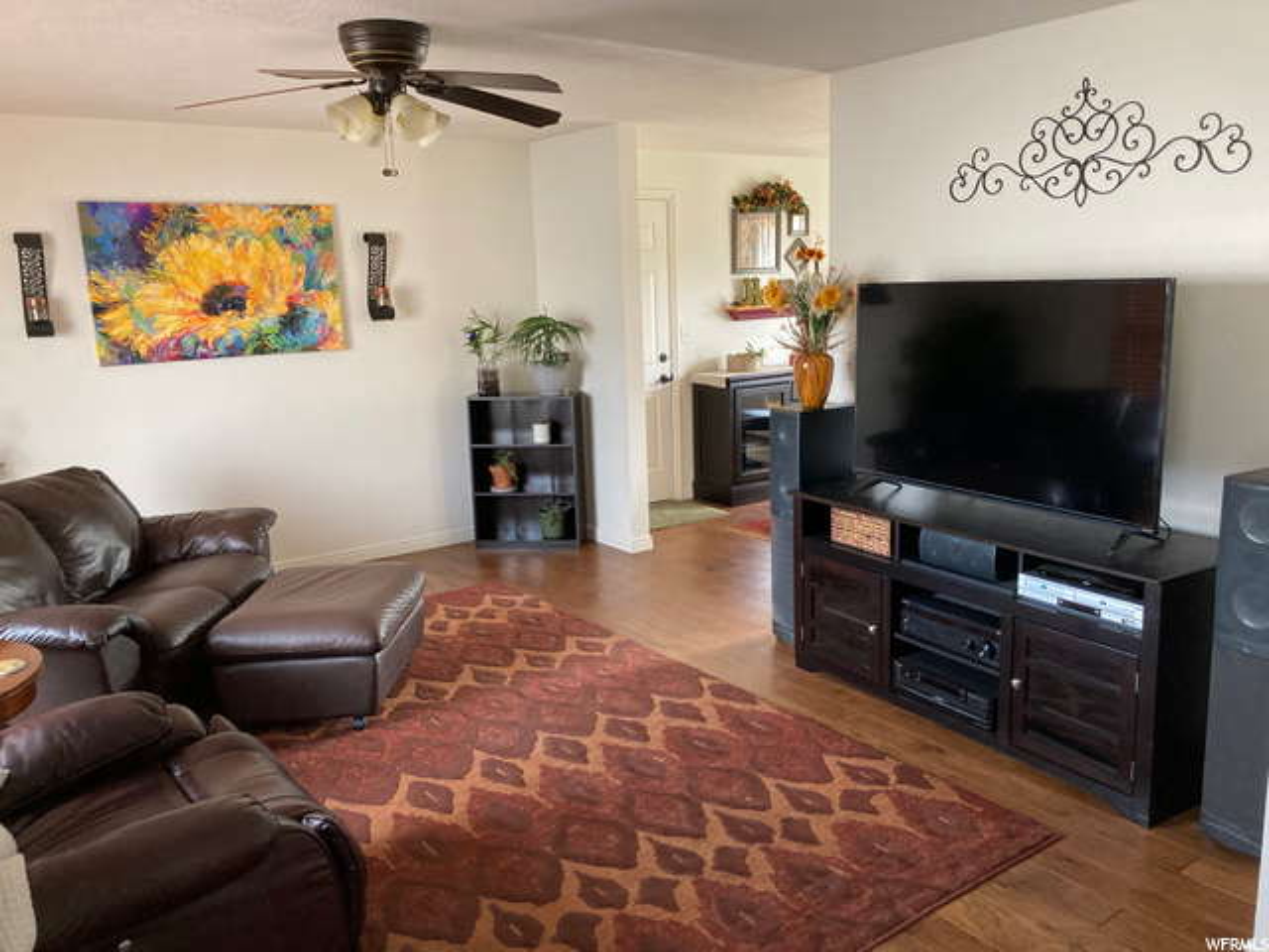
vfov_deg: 49.7
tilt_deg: -10.3
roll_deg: +0.6
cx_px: 634
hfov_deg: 63.4
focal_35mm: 28
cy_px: 476
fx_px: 1026
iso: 200
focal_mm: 3.99
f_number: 1.8
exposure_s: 1/60
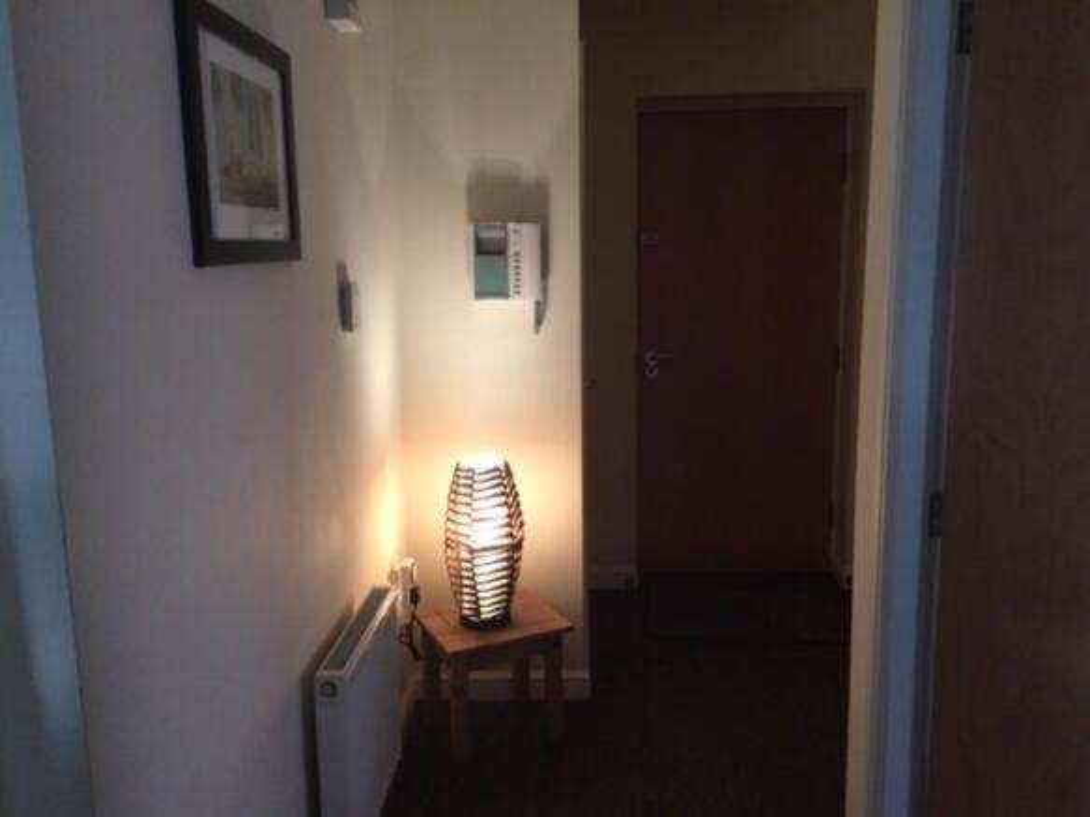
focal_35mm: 29
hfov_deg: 61.7
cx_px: 545
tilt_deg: -9.1
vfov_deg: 48.2
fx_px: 913
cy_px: 408
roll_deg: +1.5
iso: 320
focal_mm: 4.15
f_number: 2.2
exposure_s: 1/20
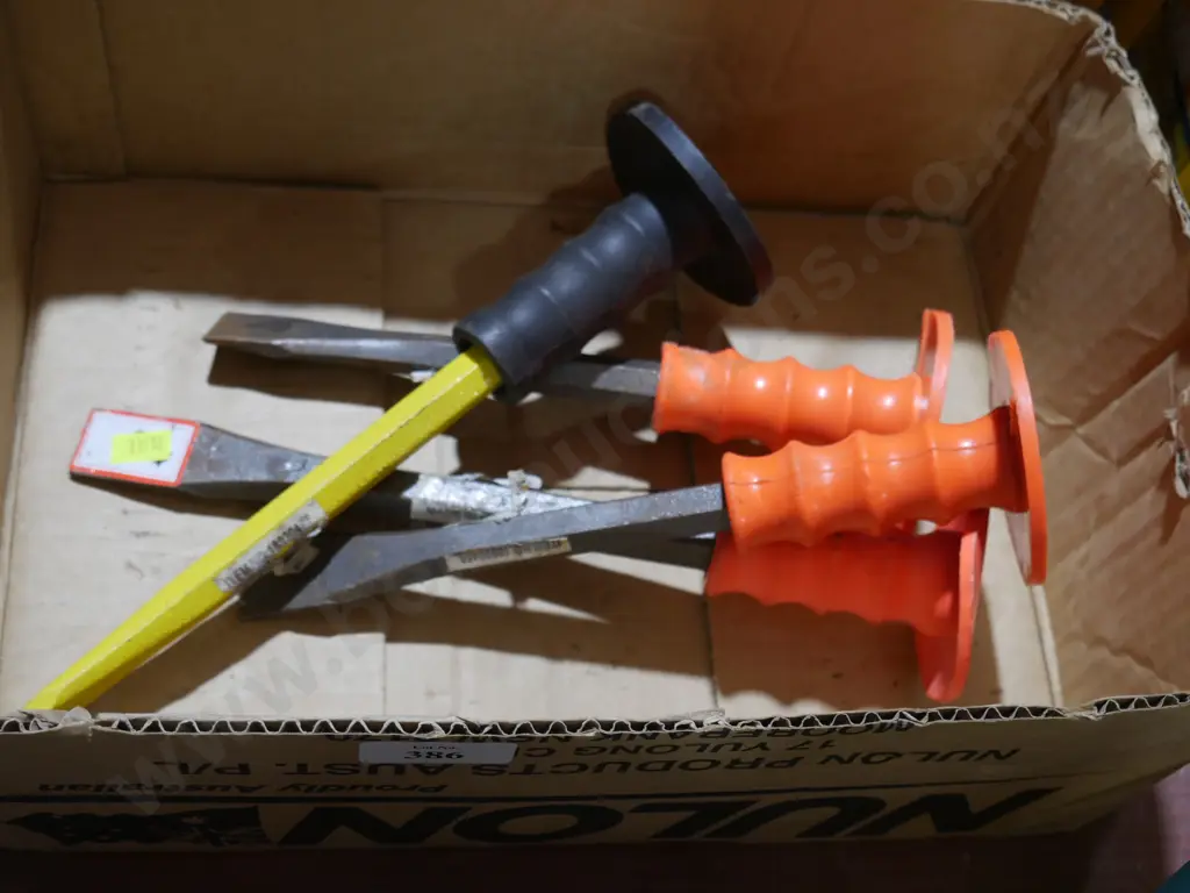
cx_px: 595
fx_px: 1581
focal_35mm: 46
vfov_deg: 31.5
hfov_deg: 41.2
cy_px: 446
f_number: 5.1
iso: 500
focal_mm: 23
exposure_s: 1/60
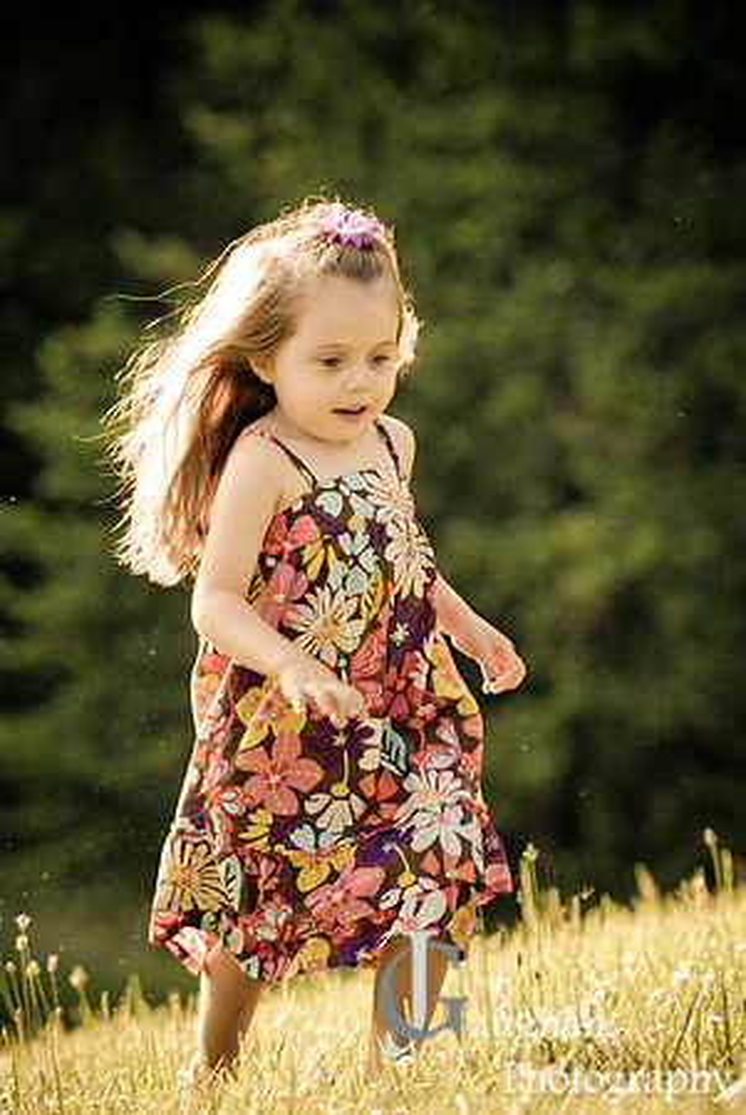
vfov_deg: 9.5
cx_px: 373
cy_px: 558
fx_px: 6745
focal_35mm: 218
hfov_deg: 6.3
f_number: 3.5
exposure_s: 1/350
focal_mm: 145
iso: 250
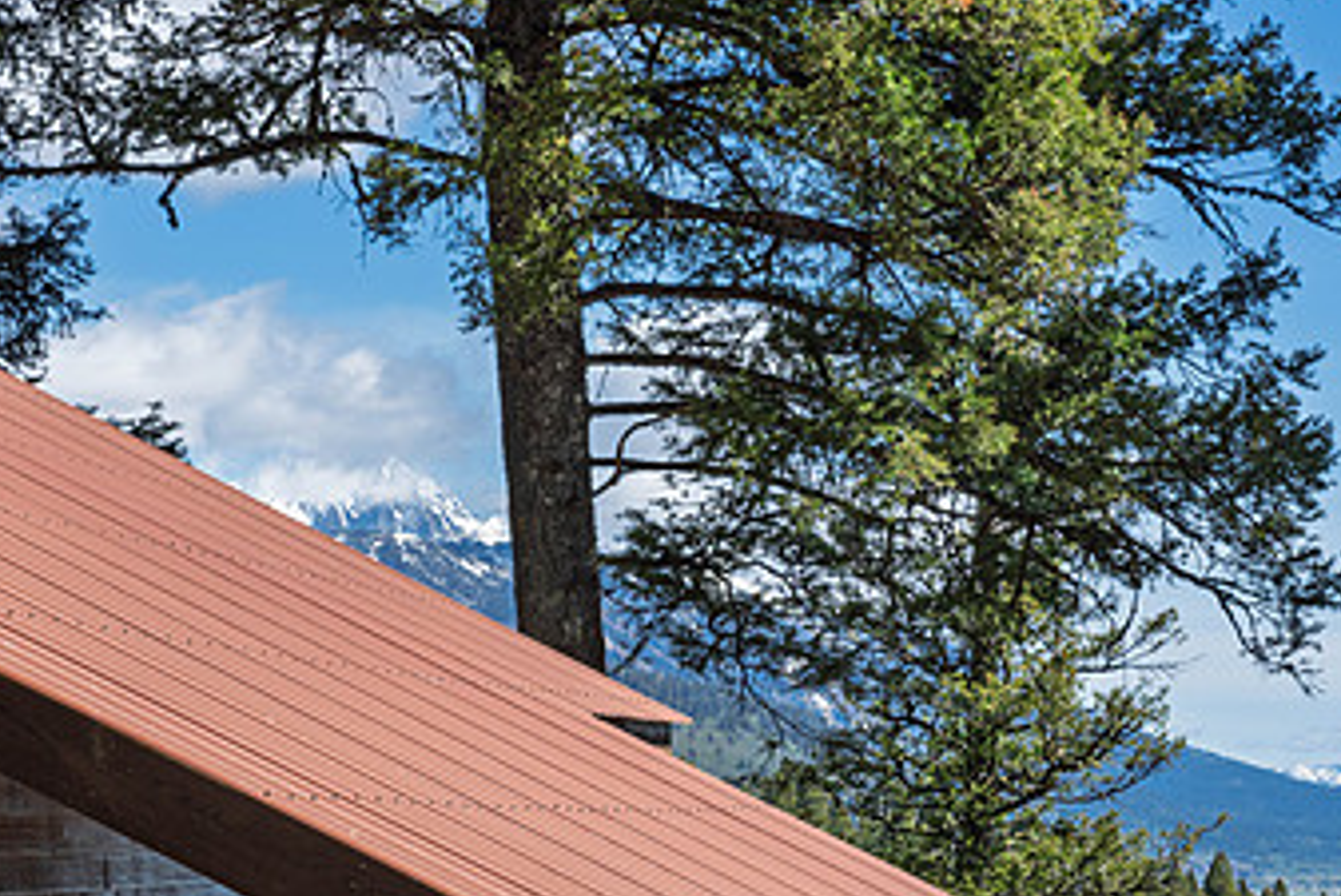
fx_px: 5329
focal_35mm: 143
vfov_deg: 9.6
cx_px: 358
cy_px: 747
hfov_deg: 14.3
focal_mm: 83
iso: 400
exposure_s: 1/320
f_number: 13
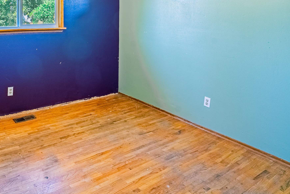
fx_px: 226
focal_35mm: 28
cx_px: 68
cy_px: 26
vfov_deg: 43.2
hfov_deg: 61.3
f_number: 8
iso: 400
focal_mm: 16
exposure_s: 1/200
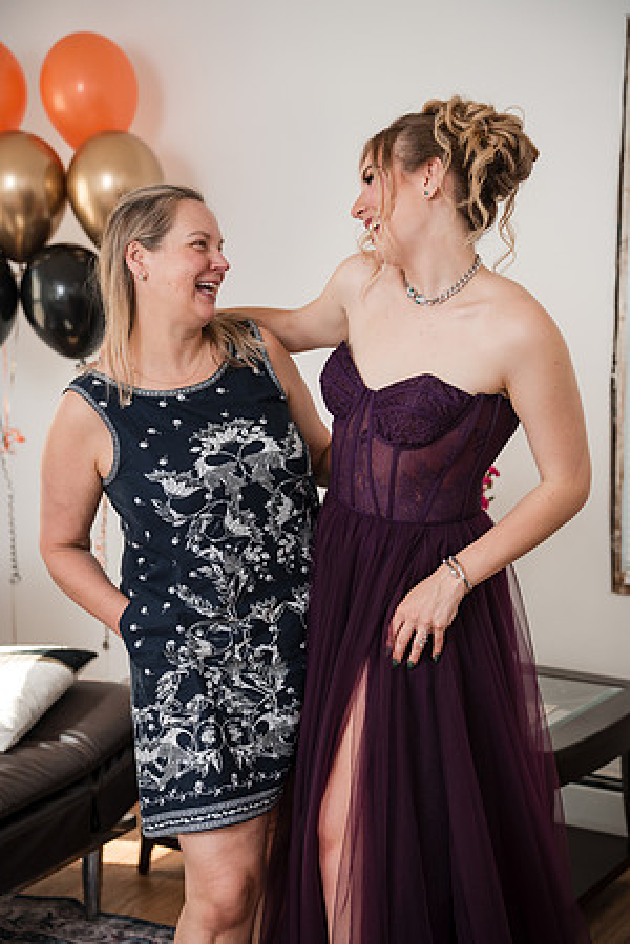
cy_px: 472
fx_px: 1680
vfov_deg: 31.4
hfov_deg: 21.2
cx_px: 315
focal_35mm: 64
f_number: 3.2
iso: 640
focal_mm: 64
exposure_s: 1/250
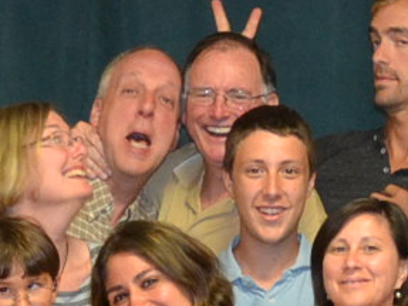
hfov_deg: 7.7
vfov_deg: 5.8
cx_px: 512
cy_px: 290
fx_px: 3004
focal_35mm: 255
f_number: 3.8
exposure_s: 1/60
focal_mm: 22
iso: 1400
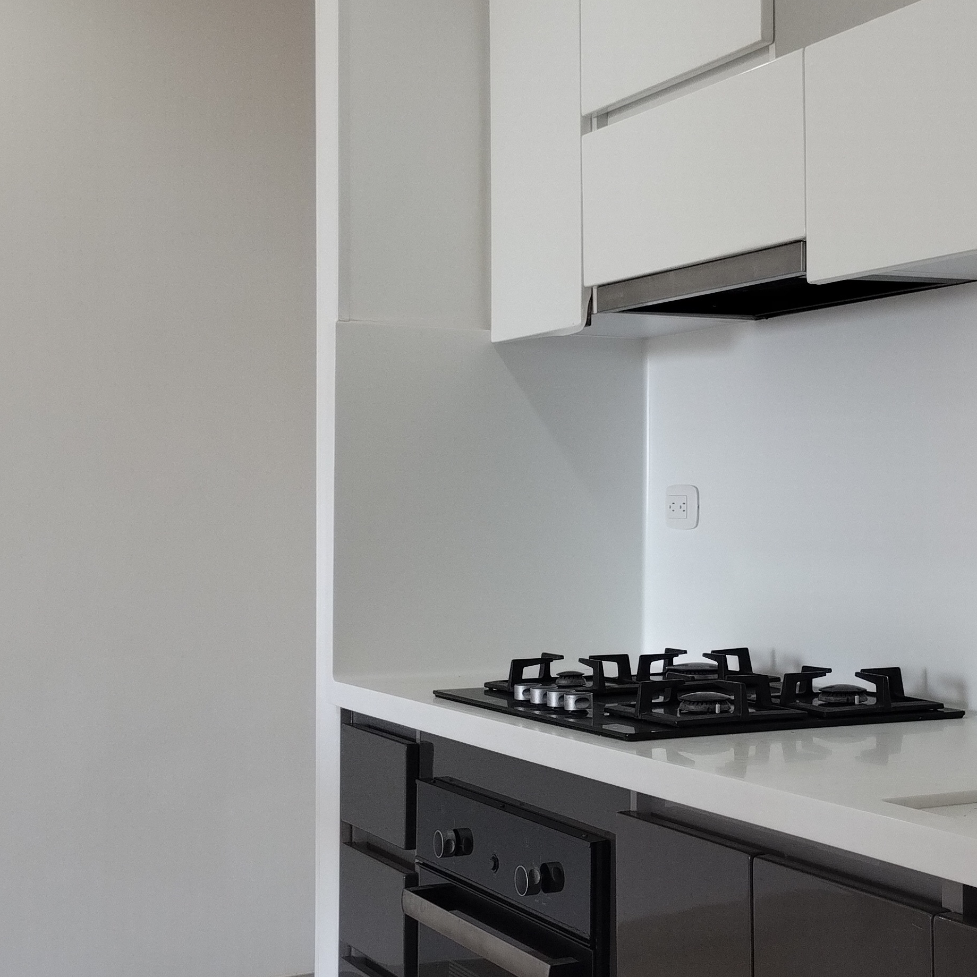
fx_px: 1756
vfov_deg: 31.1
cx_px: 763
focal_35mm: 55
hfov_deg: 30.4
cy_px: 475
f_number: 1.8
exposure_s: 1/60
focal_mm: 4.27
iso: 288
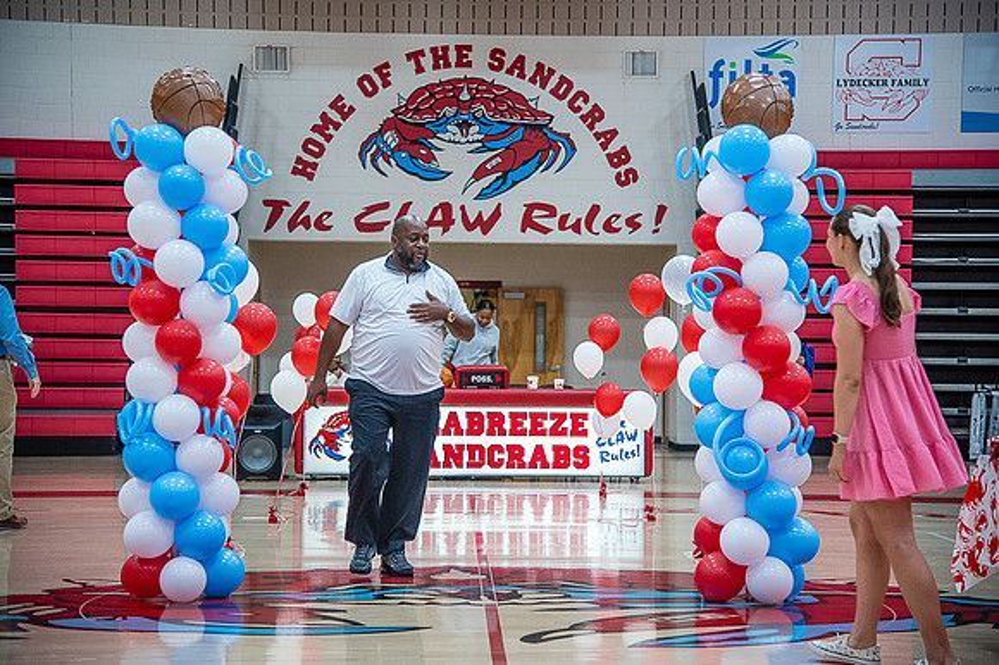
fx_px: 2116
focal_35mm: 76
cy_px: 332
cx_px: 500
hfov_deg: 26.6
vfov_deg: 17.9
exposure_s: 1/320
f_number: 4
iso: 2000
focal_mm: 75
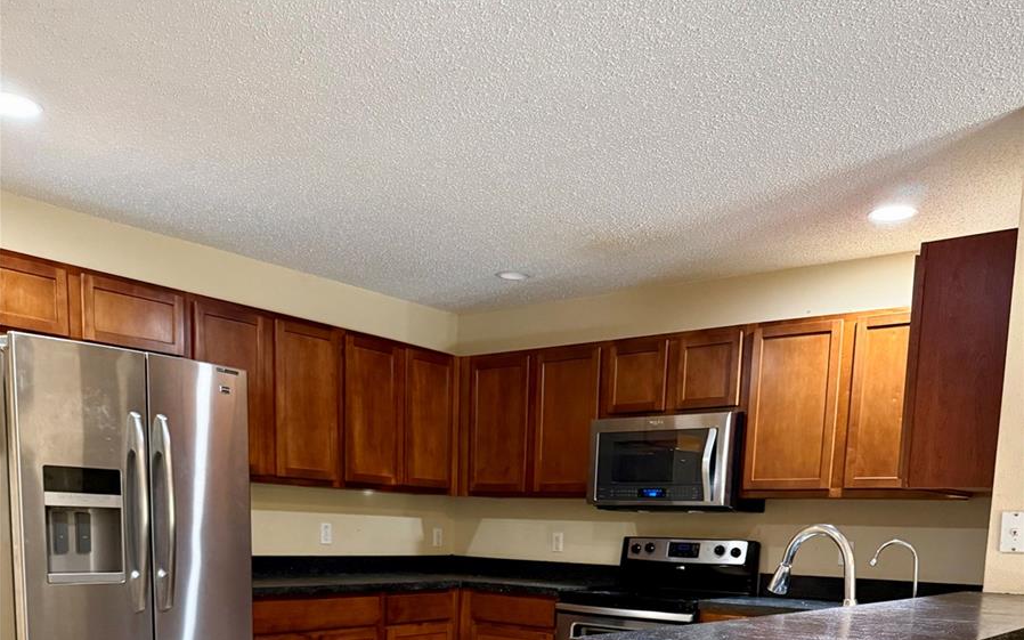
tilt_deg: -8.2
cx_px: 512
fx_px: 949
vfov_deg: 33.2
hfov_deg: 56.7
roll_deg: -1.4
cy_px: 679
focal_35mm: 34
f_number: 1.78
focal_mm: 6.76
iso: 800
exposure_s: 1/30
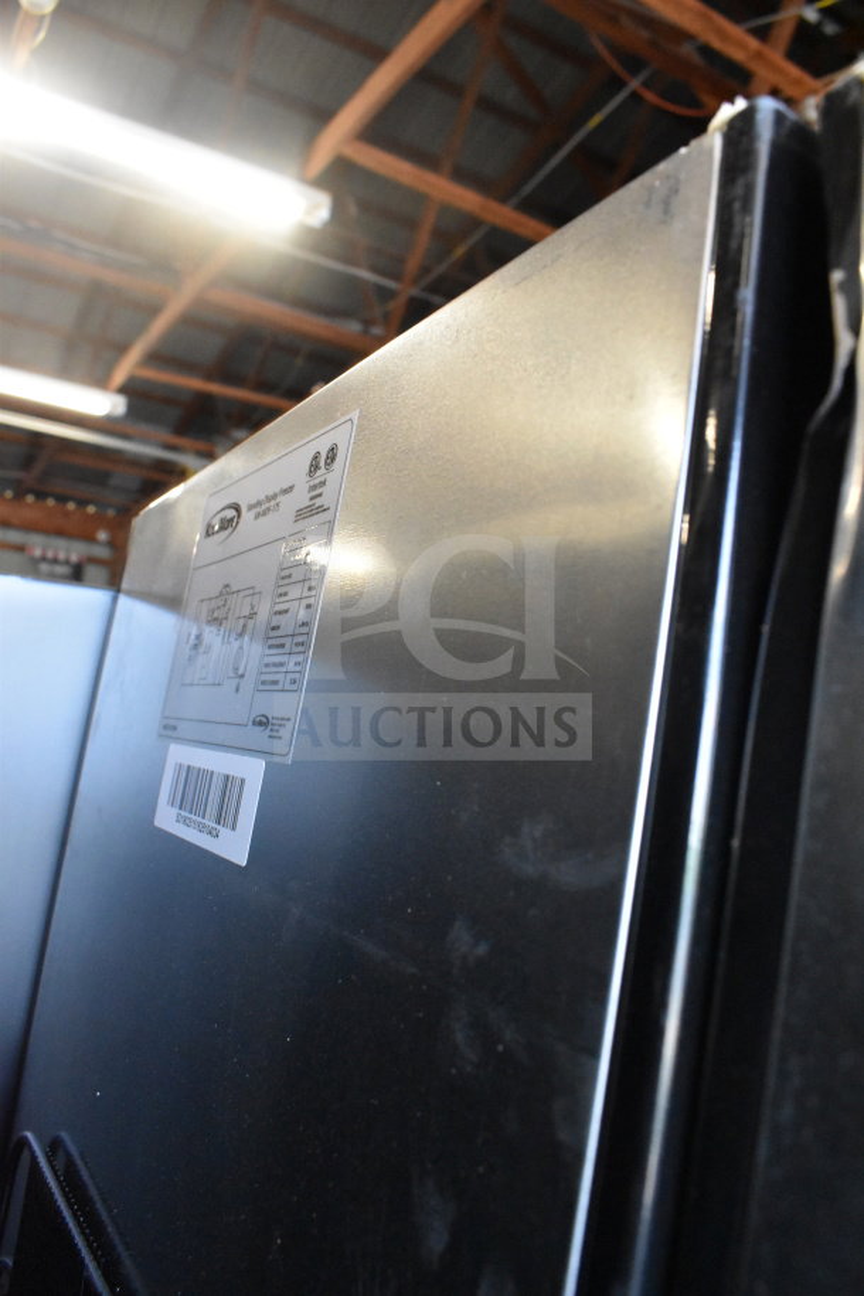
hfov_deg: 47.9
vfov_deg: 67.4
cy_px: 648
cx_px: 432
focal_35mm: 27
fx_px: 972
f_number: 8
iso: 6400
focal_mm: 18
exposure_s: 1/250
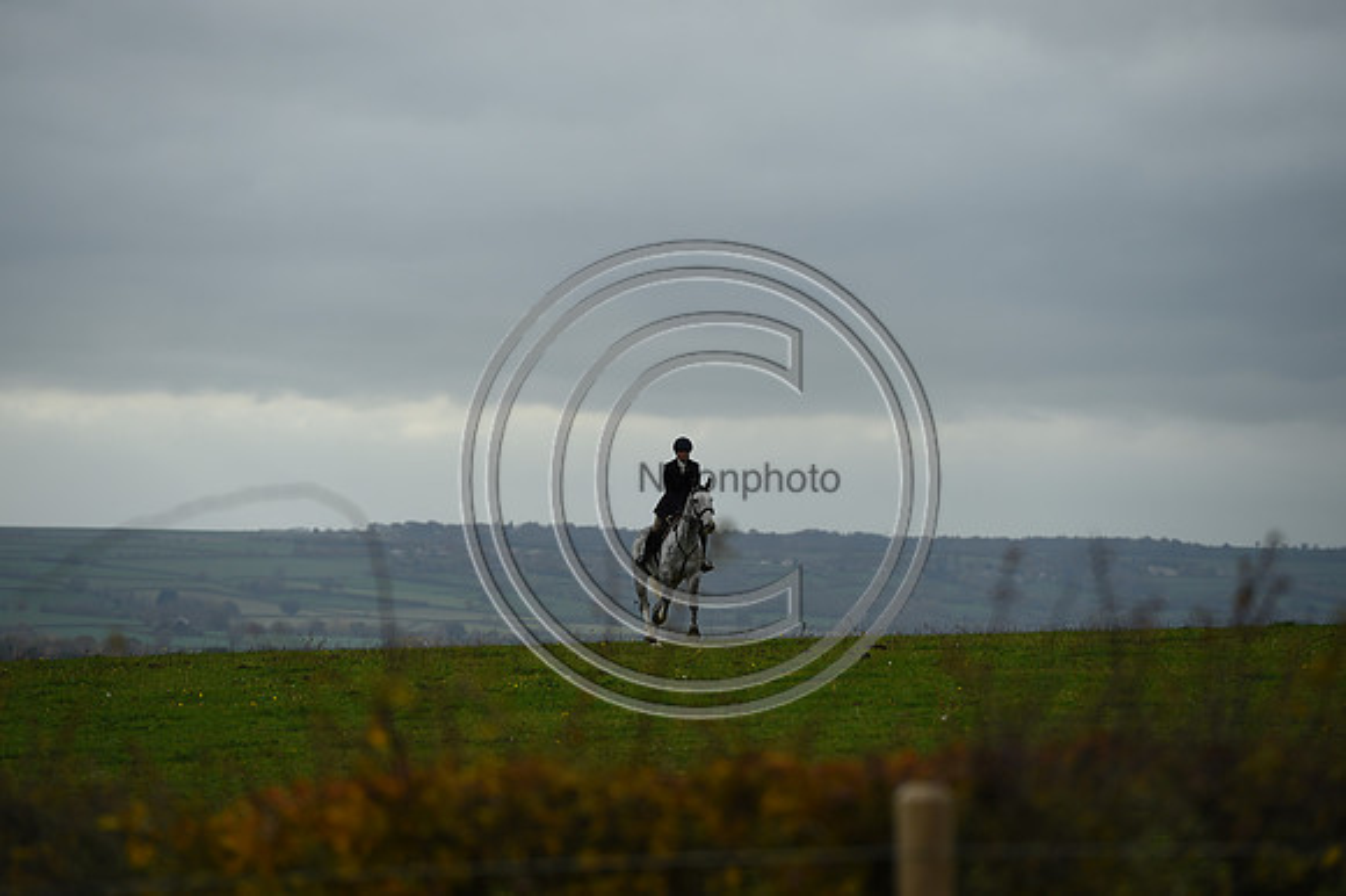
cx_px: 673
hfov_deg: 10.3
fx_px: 7473
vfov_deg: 6.9
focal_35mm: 200
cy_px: 448
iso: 320
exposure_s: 1/1000
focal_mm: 200
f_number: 5
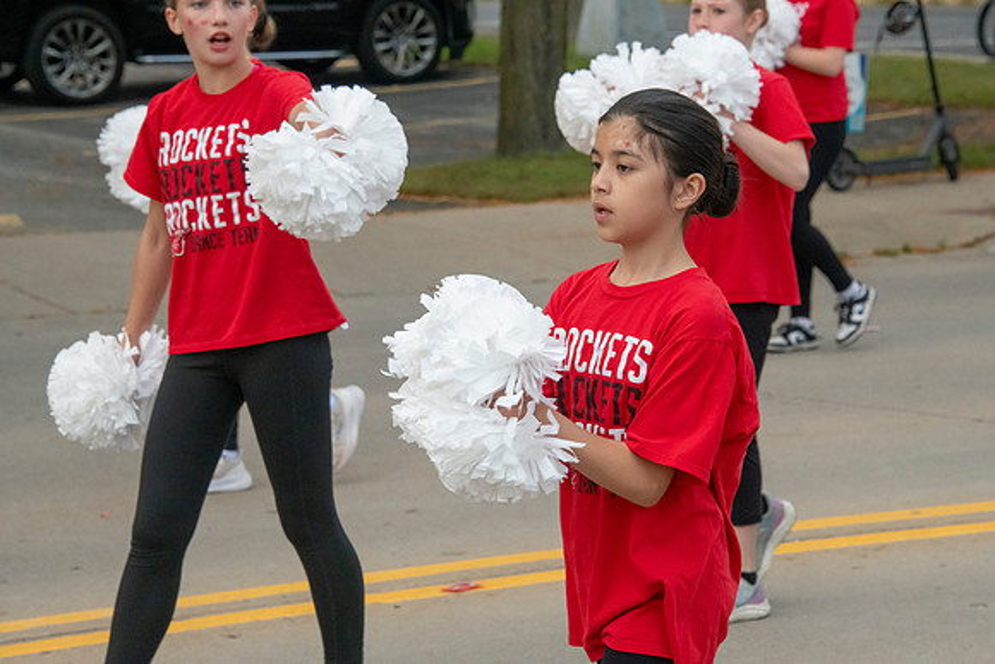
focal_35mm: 145
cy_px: 332
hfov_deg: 14.2
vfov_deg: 9.5
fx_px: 4008
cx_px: 498
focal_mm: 145
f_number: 11
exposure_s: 1/800
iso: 3200
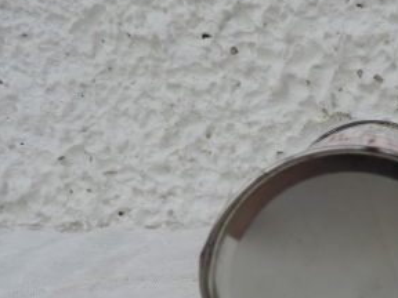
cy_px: 224
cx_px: 388
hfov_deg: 35.0
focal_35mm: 50
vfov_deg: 28.7
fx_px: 575
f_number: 3
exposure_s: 1/640
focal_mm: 4.3
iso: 80
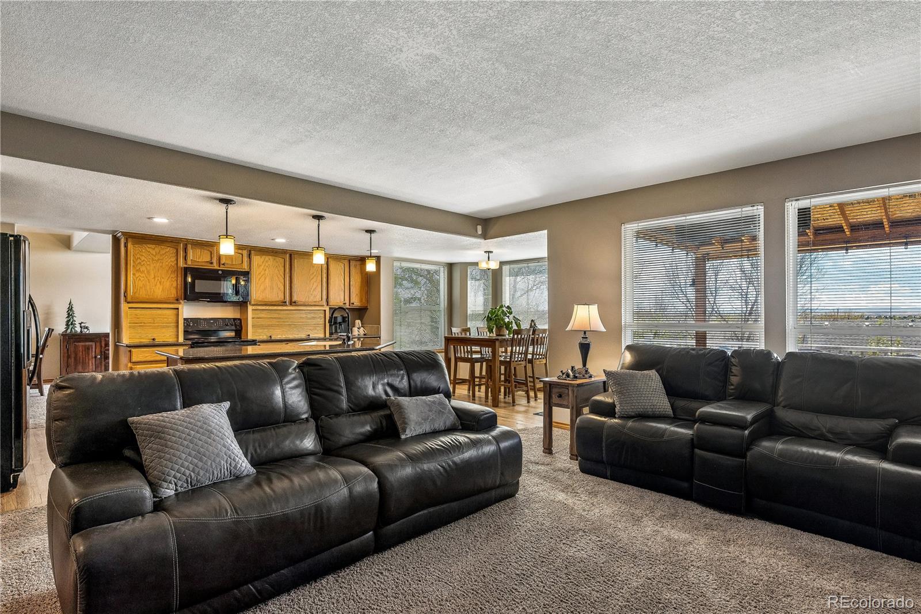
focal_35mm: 18
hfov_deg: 90.0
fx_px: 460
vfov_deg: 67.4
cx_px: 460
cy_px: 307
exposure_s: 1/40
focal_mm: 18
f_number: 10
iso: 400
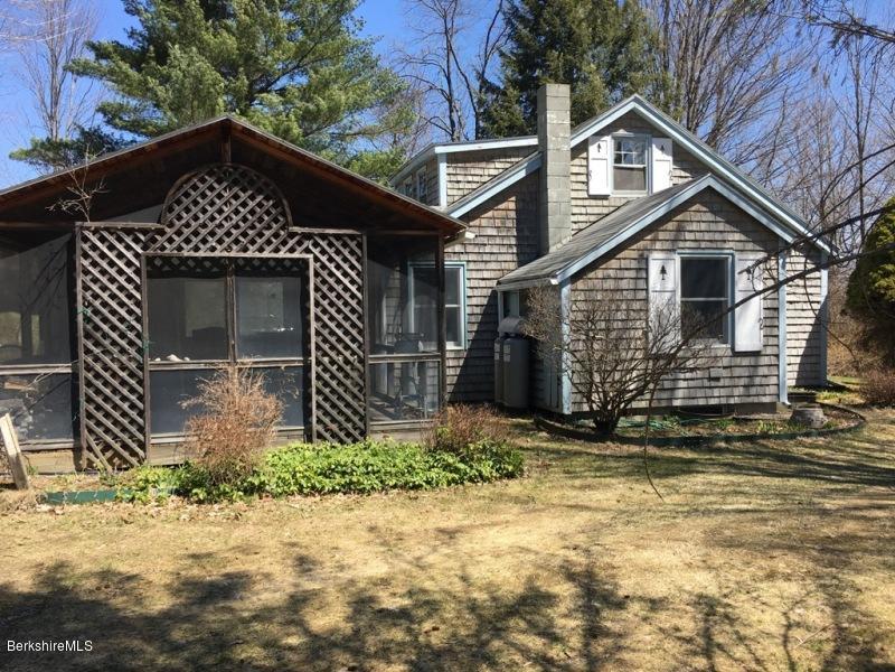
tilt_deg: -1.6
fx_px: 750
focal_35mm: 29
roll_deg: +0.0
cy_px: 336
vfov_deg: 48.2
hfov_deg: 61.7
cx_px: 448
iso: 25
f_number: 2.2
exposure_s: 1/793
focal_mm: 4.15
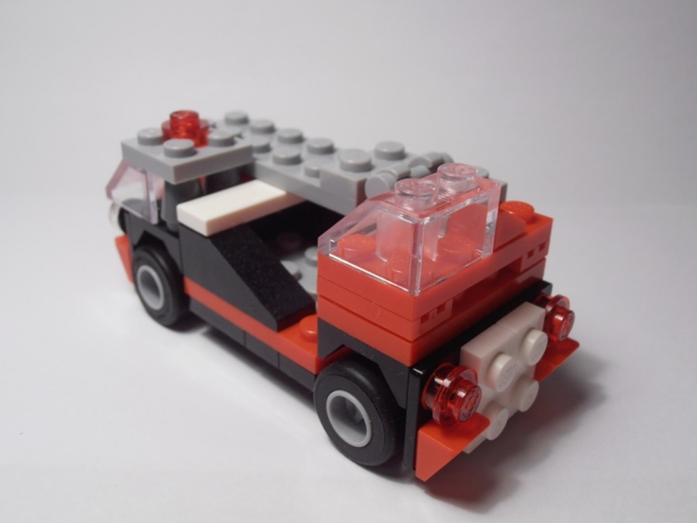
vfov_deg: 38.7
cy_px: 262
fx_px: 745
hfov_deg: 50.1
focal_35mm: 37
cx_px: 348
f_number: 3.9
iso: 100
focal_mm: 6.61
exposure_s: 1/60
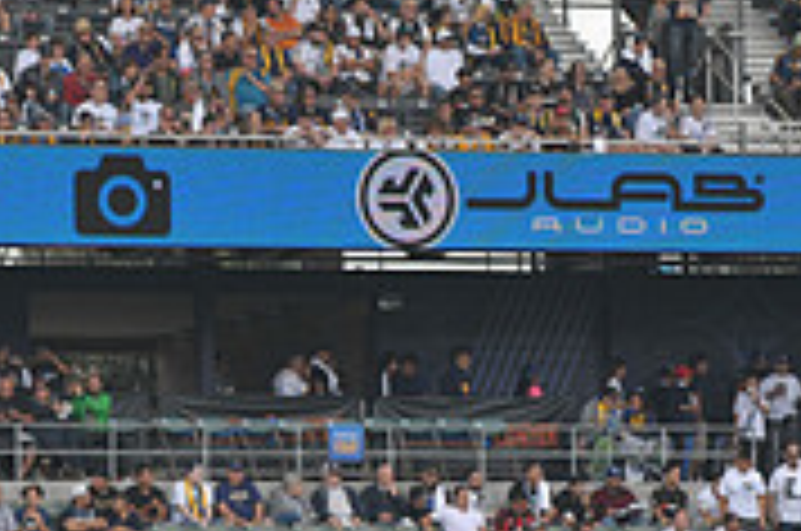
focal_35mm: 441
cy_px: 644
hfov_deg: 4.7
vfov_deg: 3.1
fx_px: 9795
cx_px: 238
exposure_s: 1/2500
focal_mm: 135
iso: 320
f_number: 3.5
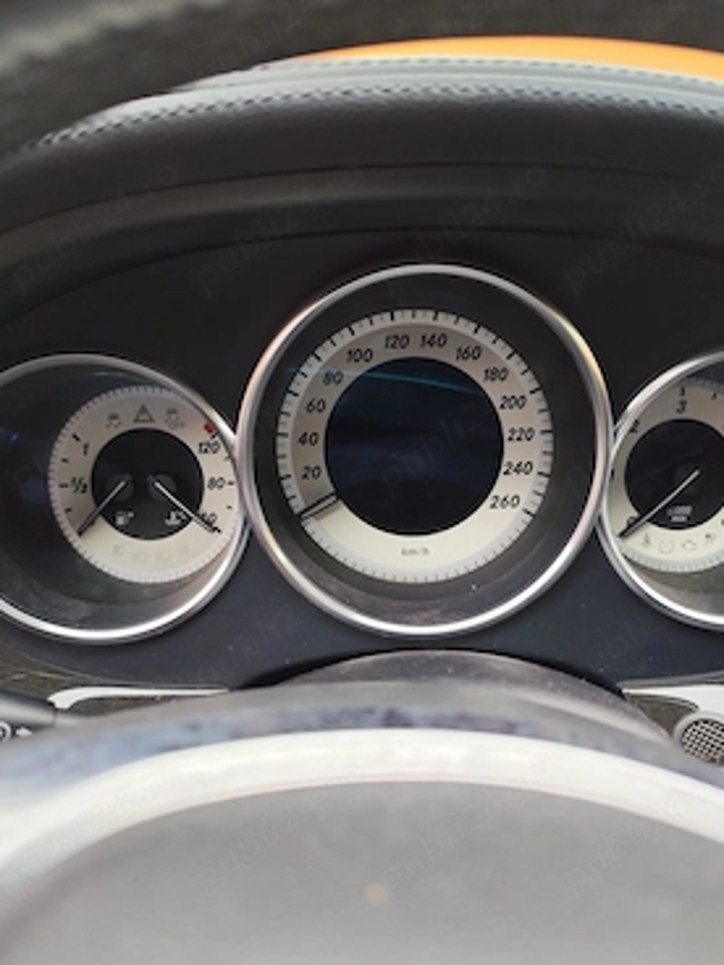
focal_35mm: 25
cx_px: 370
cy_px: 469
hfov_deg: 54.9
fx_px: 697
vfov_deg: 69.4
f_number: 1.65
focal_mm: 6.19
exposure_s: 1/100
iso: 160
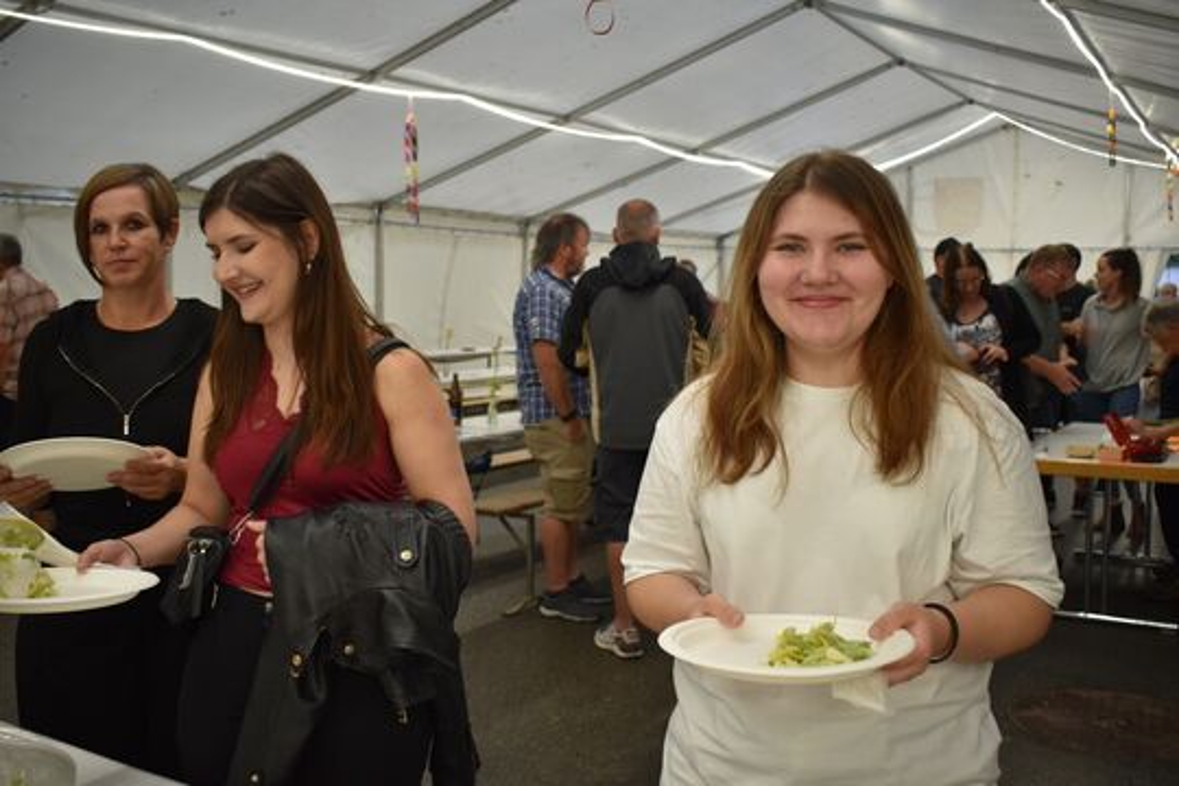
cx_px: 590
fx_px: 1179
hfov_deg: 53.1
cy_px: 393
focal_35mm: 36
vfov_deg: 36.9
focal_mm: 24
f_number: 4
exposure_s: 1/60
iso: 400
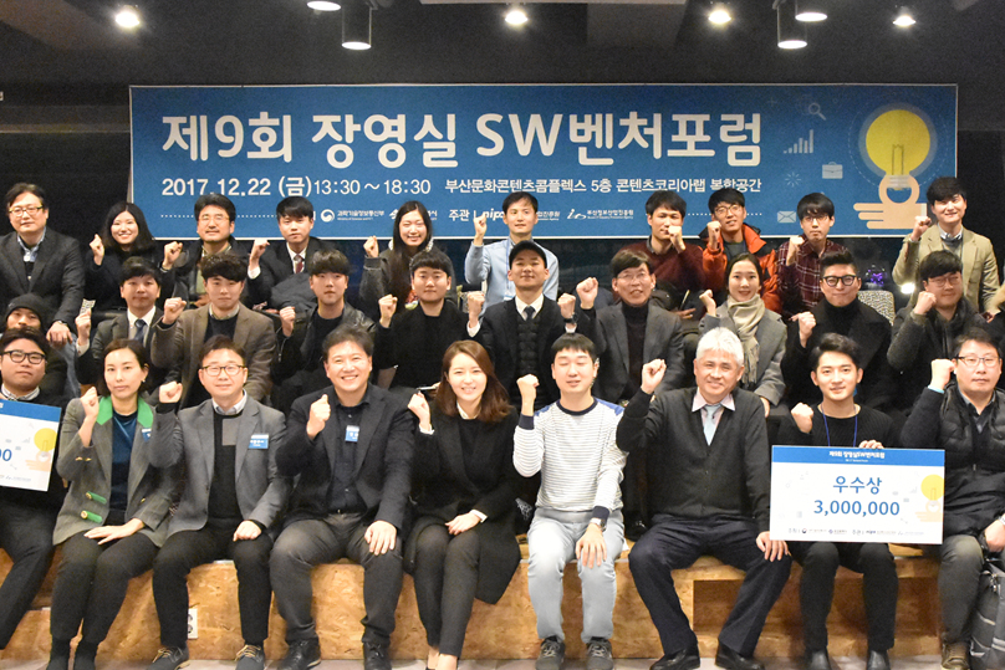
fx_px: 1368
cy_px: 351
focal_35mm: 49
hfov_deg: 40.2
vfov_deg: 27.5
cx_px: 598
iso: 16000
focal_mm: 22
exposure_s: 1/200
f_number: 5
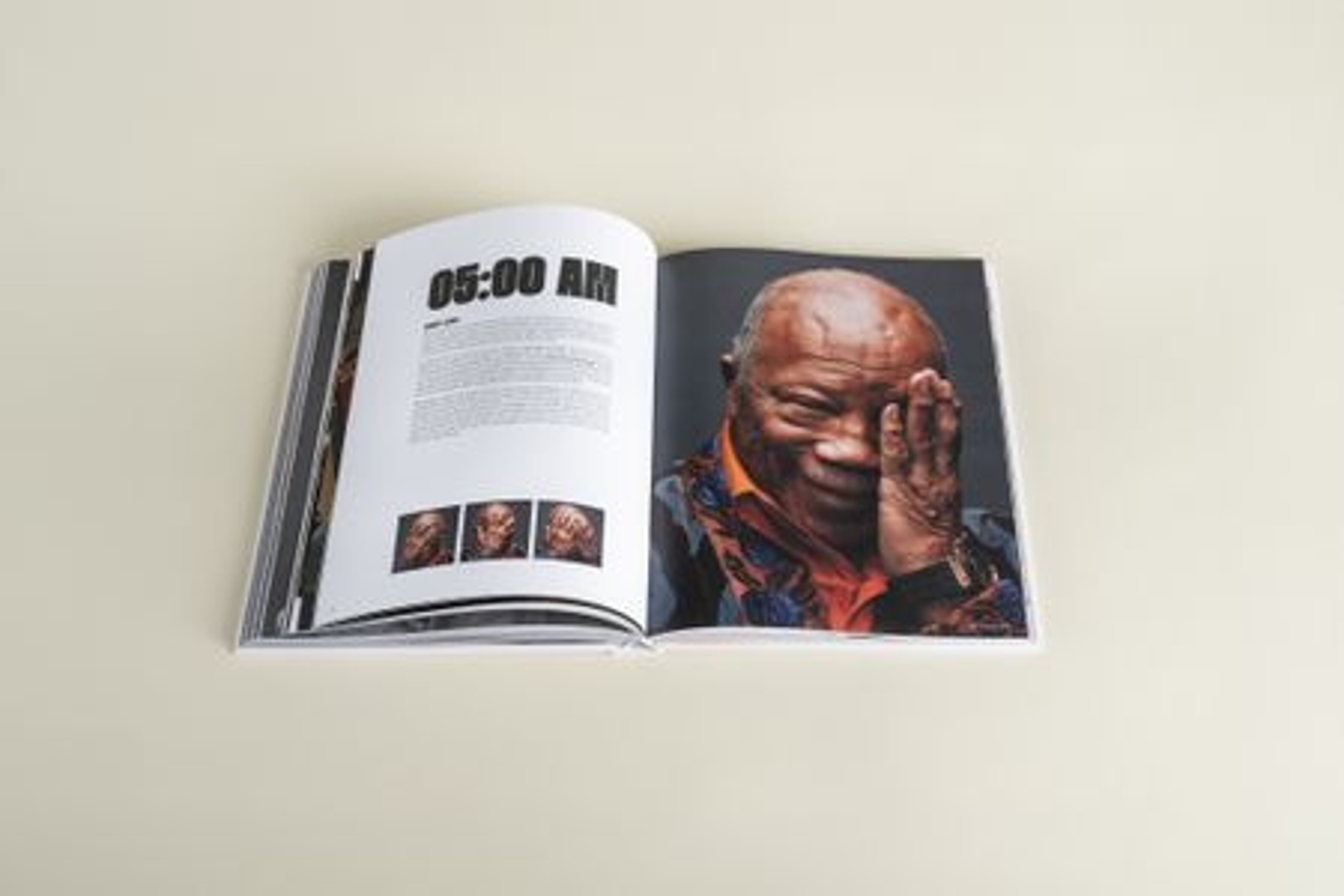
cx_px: 672
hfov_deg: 39.6
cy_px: 448
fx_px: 1867
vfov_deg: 27.0
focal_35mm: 50
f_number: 14
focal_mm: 50
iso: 100
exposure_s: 1/125
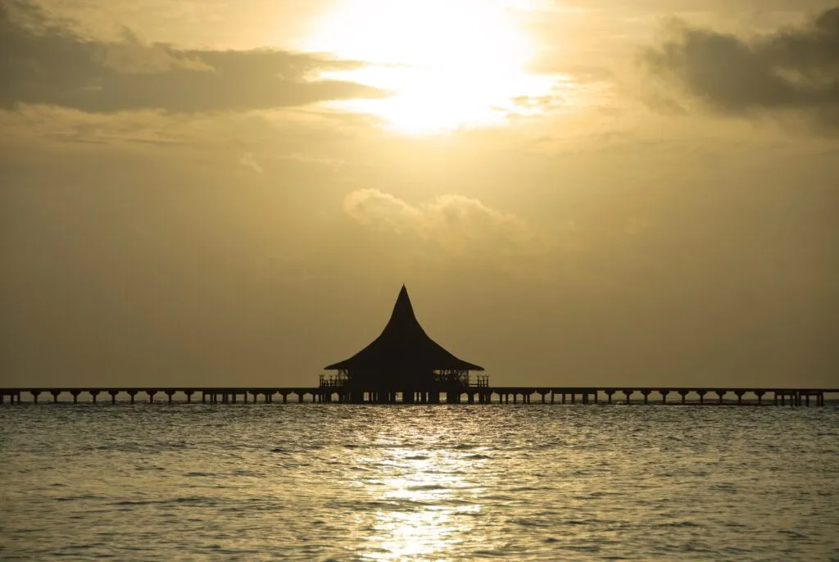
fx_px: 3326
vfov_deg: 9.7
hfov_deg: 14.4
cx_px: 420
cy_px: 281
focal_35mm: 142
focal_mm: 95
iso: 100
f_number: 5.3
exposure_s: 1/2000
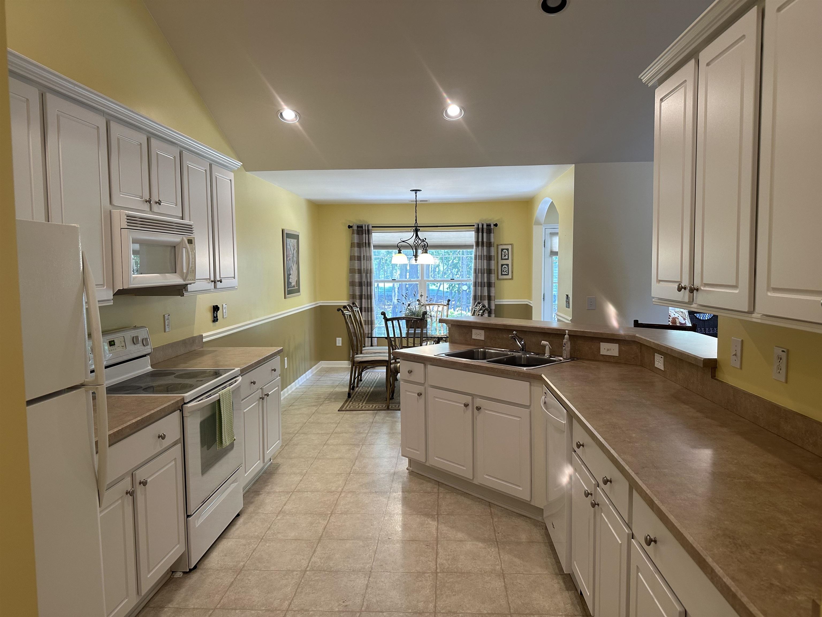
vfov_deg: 56.8
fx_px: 570
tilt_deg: -3.5
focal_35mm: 24
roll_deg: +0.1
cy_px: 308
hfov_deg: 71.6
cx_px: 411
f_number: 1.78
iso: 125
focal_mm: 6.86
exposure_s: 1/60
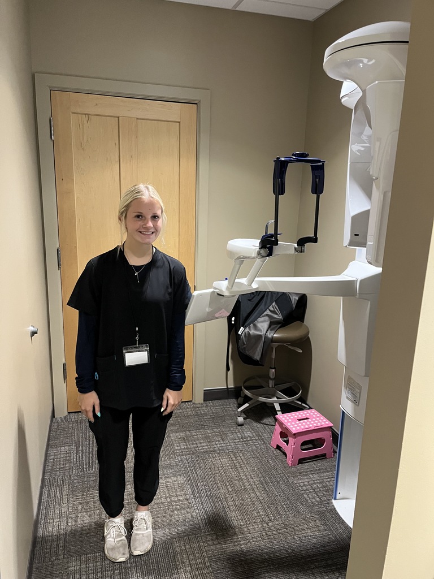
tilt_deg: -12.8
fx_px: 435
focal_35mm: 26
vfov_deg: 67.3
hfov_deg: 53.1
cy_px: 290
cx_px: 217
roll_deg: -1.4
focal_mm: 5.1
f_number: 1.6
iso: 640
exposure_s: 1/40
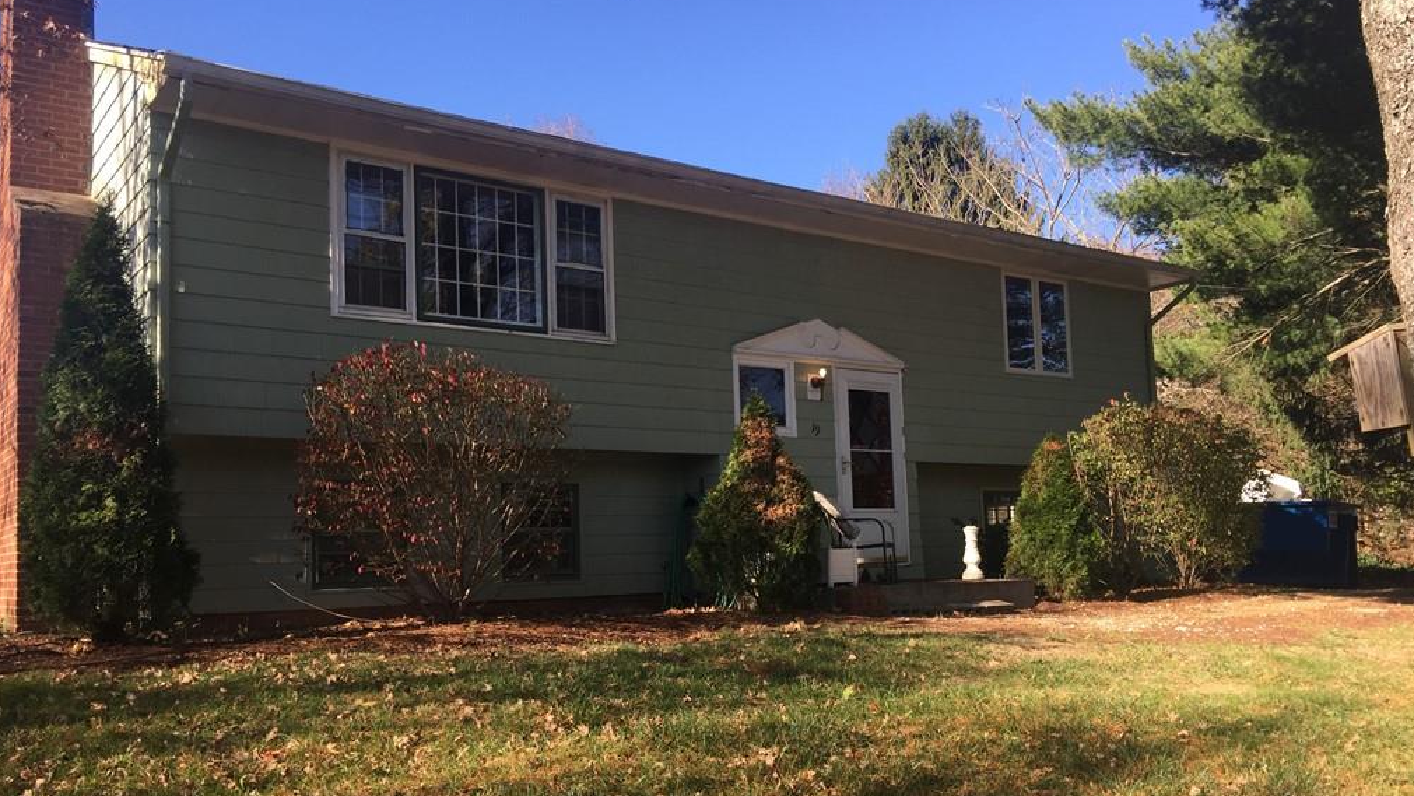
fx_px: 1200
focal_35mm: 32
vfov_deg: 36.5
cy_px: 494
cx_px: 708
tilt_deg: +5.2
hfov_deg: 61.0
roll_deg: +1.2
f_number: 2.2
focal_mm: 4.15
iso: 32
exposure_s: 1/608
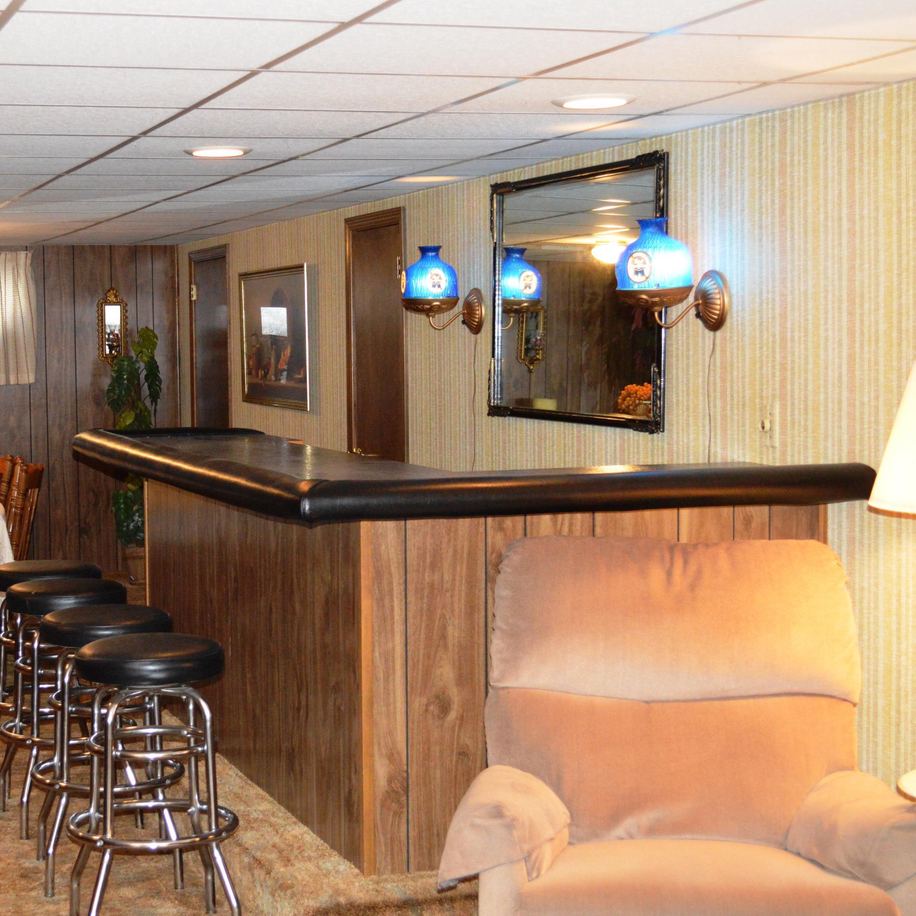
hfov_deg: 27.5
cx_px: 268
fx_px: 1856
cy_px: 456
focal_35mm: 62
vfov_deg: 27.7
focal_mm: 32
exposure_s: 1/60
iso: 2500
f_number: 4.8
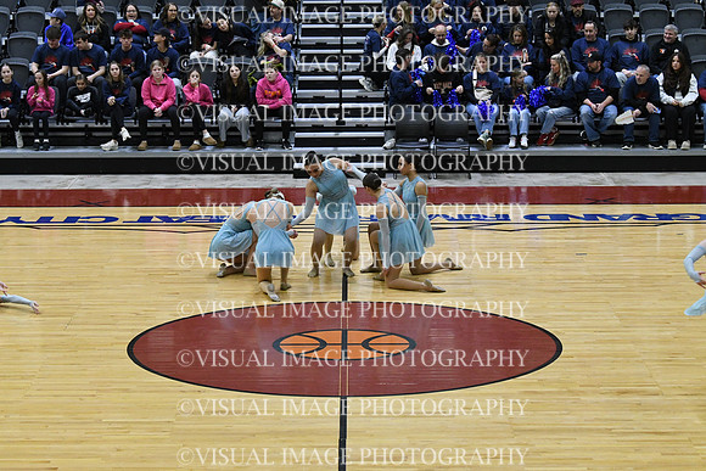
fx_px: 2060
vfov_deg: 13.0
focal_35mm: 105
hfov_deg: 19.5
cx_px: 353
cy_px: 236
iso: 5000
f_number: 4
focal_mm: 70
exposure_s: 1/500
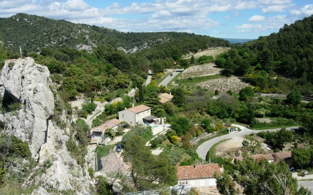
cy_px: 118
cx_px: 154
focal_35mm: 41
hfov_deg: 48.2
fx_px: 350
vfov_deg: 31.2
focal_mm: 7.8
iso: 64
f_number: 4.8
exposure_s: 1/724
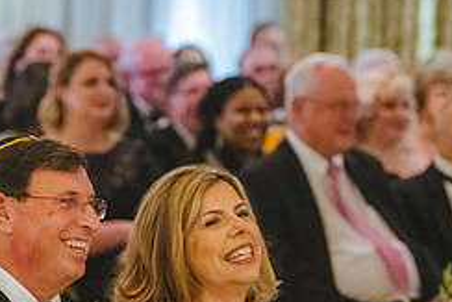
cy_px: 320
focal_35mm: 290
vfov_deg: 4.7
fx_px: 3643
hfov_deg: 7.1
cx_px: 106
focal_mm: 122
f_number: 2.8
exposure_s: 1/160
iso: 7200
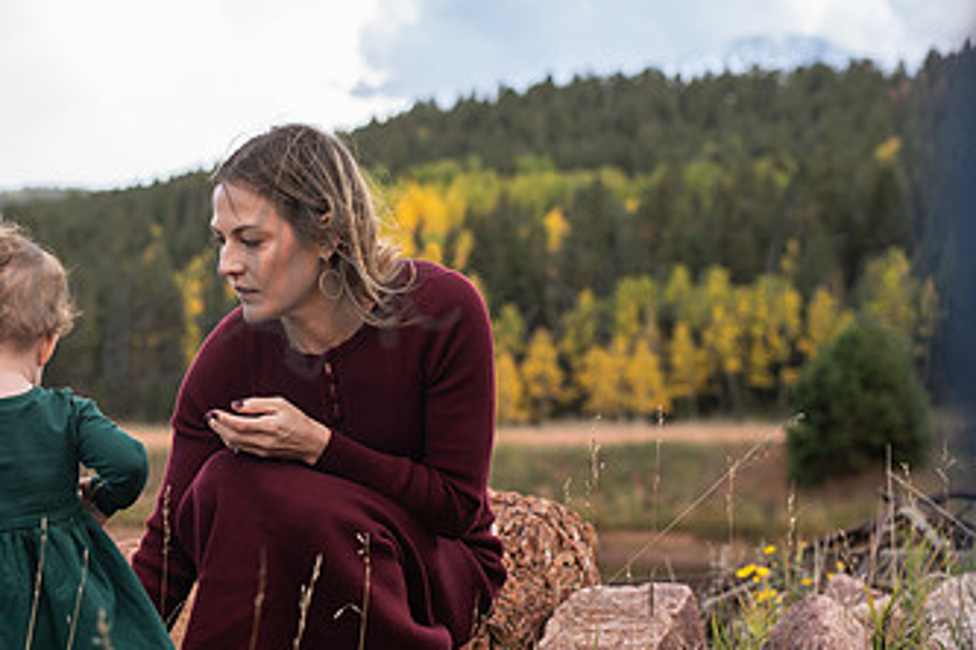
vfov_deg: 15.7
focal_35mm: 87
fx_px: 2358
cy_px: 264
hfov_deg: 23.0
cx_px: 185
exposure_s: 1/500
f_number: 3.5
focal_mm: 50
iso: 250
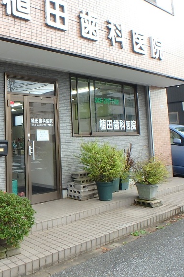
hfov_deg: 35.5
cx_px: 32
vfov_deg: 52.9
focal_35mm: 36
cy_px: 115
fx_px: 276
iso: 125
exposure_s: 1/160
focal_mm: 3.7
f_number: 3.5
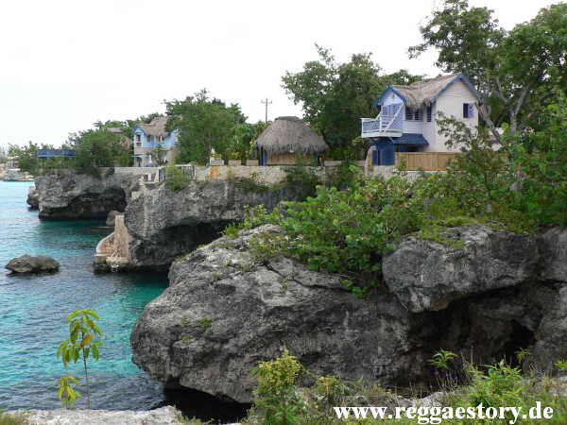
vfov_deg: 38.7
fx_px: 606
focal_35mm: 37
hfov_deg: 50.1
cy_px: 212
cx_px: 284
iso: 64
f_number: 4
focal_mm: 6.3
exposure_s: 1/250
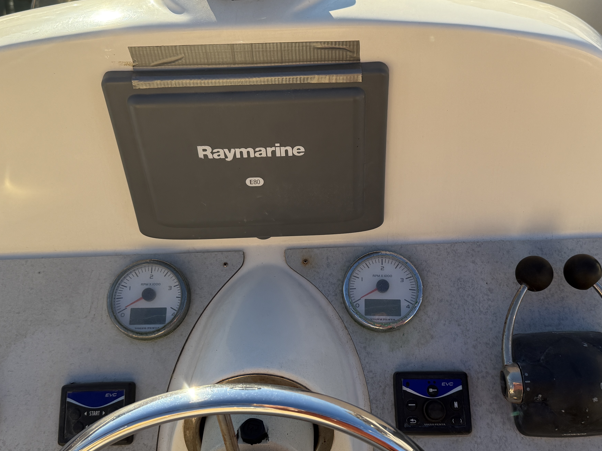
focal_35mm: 39
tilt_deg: -50.8
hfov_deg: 47.9
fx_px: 678
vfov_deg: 36.8
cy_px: 212
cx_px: 312
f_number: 1.78
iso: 100
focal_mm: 6.76
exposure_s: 1/2611
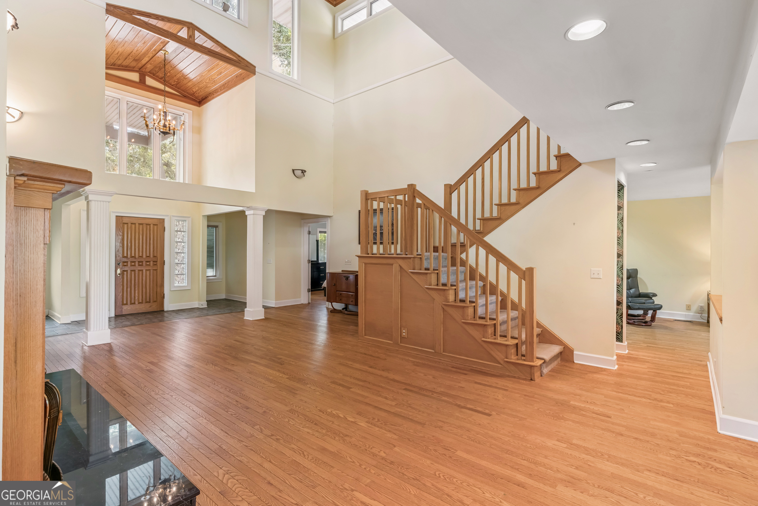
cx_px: 379
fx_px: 358
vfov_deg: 70.5
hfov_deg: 93.3
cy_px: 253
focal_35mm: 17
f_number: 8
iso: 250
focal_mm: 17
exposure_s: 1/3
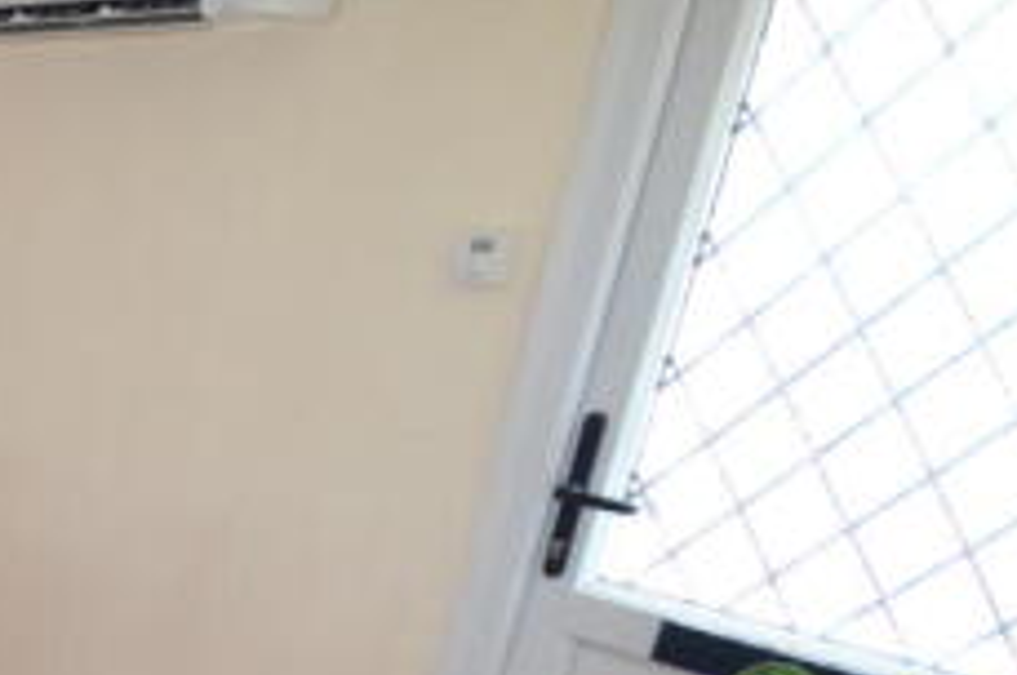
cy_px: 575
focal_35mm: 43
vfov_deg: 30.1
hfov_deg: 30.7
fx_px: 1213
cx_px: -420
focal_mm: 10
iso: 640
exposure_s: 1/60
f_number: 3.5
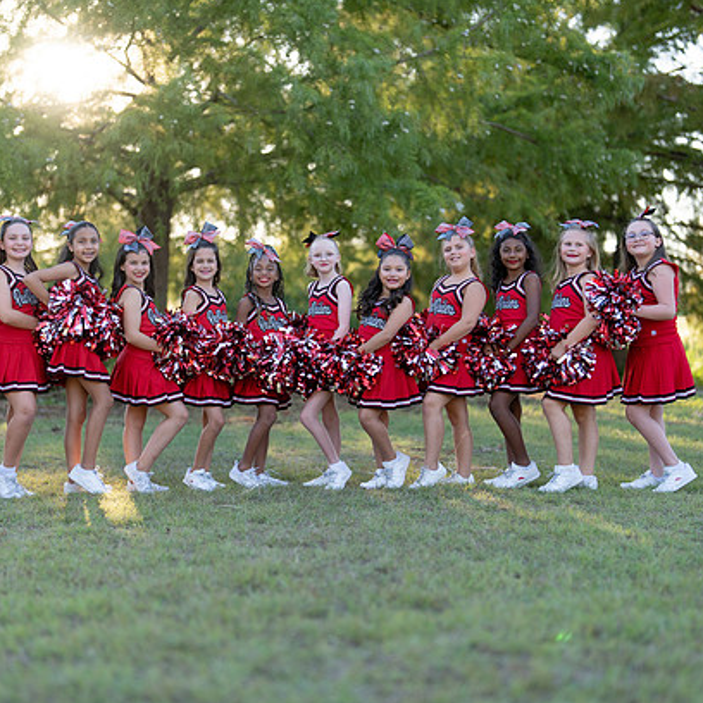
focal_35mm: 66
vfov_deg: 26.1
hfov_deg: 26.1
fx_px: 1516
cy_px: 352
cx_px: 317
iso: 100
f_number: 1.2
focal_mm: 50
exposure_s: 1/1000
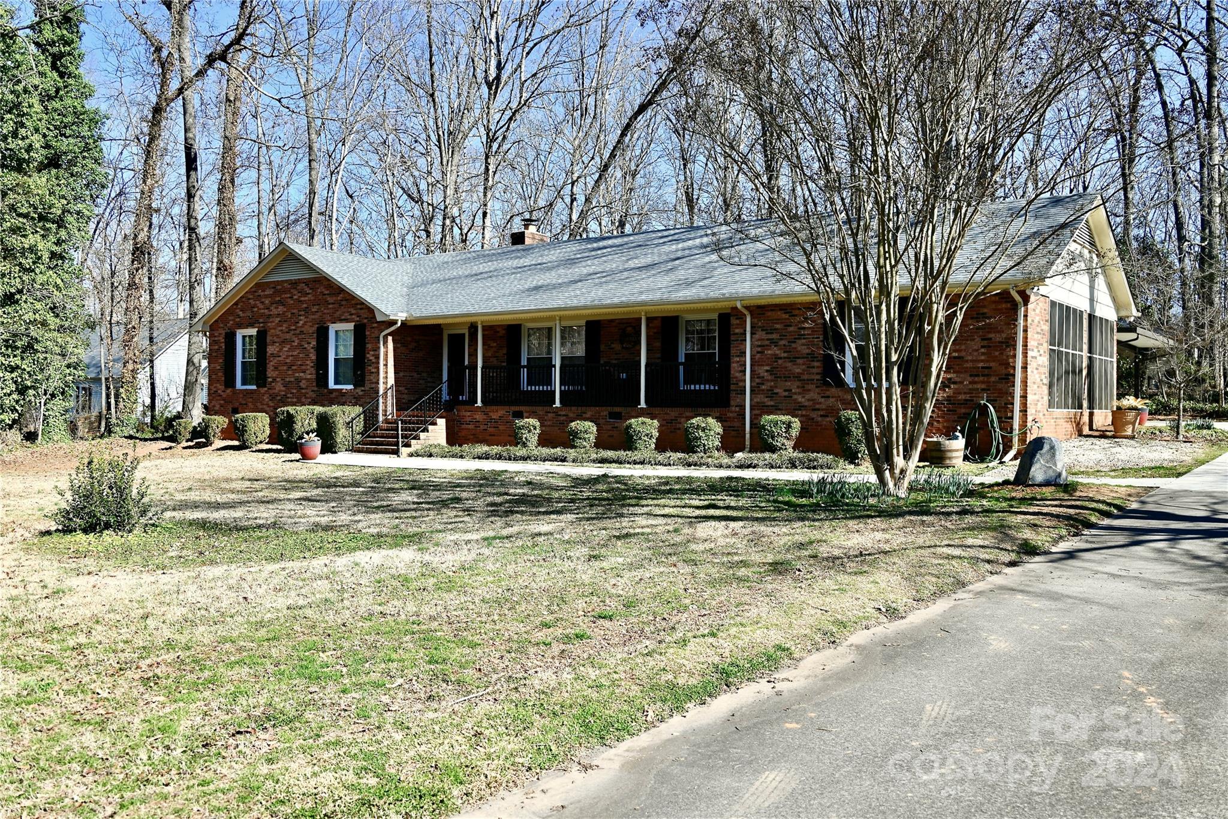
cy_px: 410
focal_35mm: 32
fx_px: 1075
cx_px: 614
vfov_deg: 41.7
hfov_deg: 59.5
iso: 100
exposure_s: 1/320
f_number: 6.3
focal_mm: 31.5
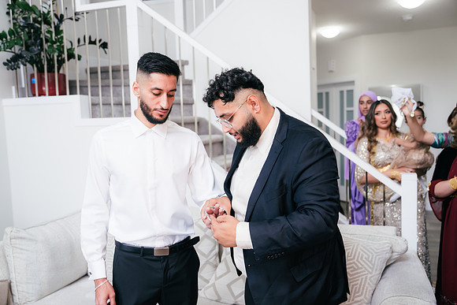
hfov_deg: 55.8
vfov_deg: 38.9
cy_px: 152
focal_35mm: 34
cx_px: 228
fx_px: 432
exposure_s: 1/160
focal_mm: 34
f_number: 2.8
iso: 500
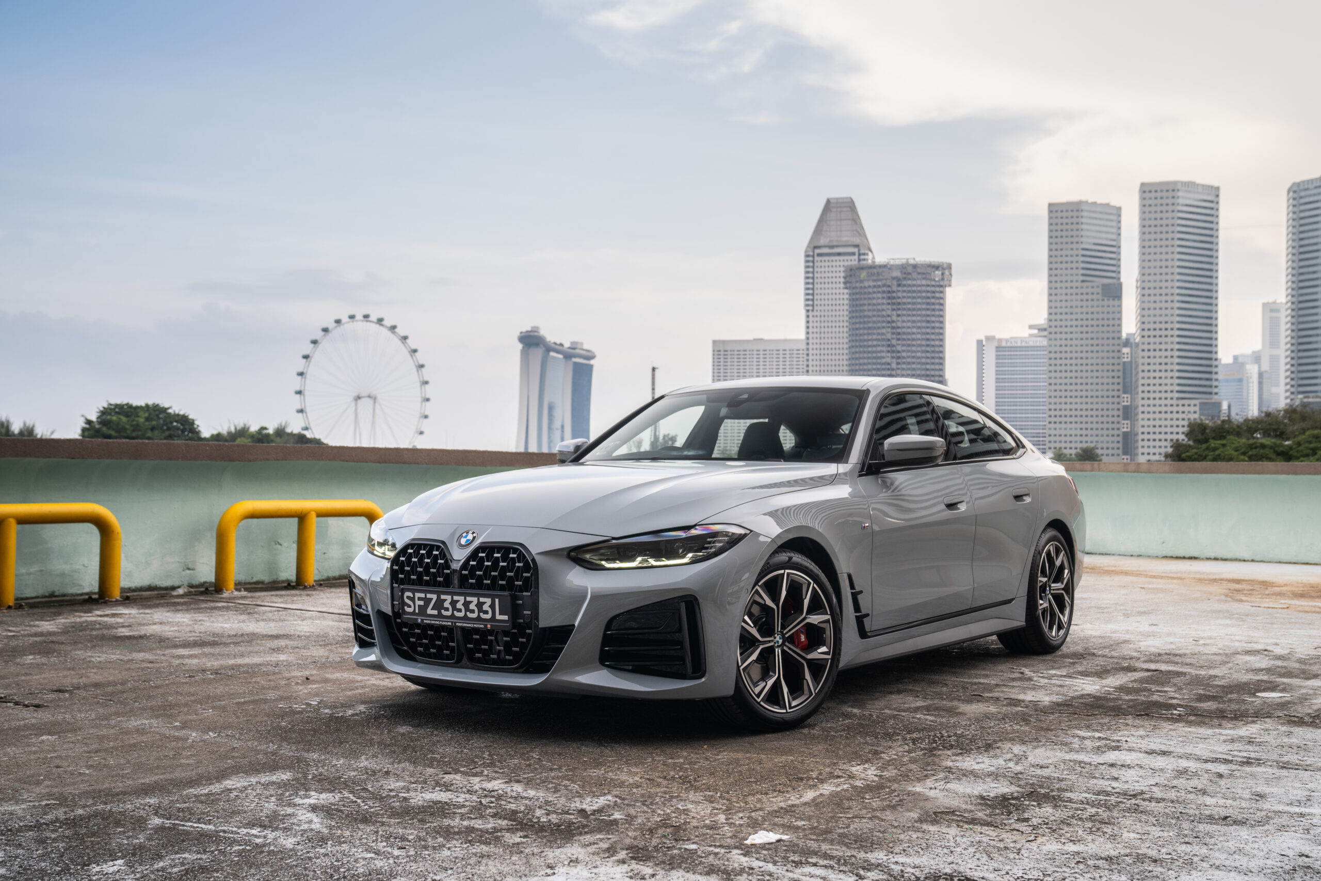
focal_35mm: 40
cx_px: 660
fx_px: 1468
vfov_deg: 33.4
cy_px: 440
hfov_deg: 48.5
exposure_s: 1/160
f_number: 5
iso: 320
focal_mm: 40
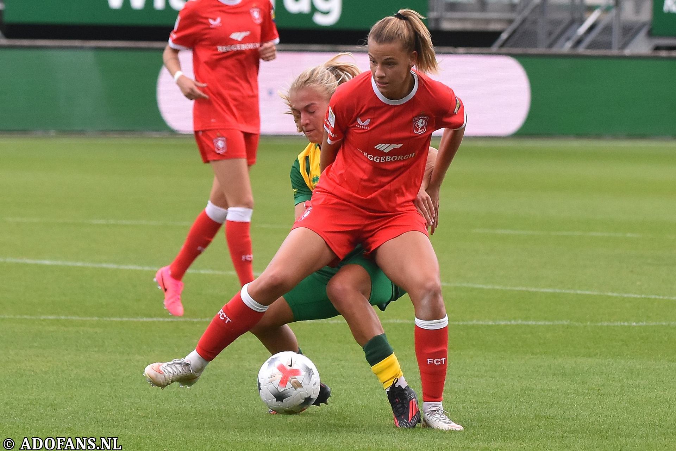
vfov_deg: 7.6
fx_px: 3380
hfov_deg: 11.4
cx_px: 338
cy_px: 226
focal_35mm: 180
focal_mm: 120
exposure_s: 1/1250
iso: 720
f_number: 3.5
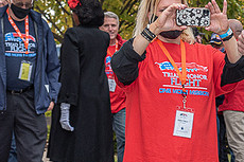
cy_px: 63
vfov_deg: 7.5
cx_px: 371
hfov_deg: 10.8
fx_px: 1239
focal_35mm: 183
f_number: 7.1
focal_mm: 55
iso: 500
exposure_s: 1/250
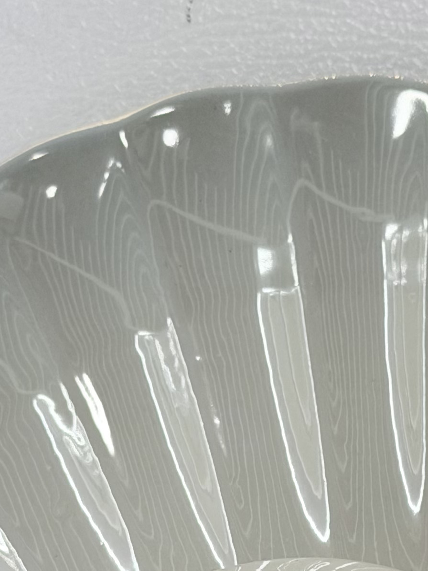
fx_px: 2671
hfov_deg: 9.1
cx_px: 310
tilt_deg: -76.8
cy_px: 714
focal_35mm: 162
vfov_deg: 11.9
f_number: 1.78
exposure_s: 1/275
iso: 64
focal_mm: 6.76
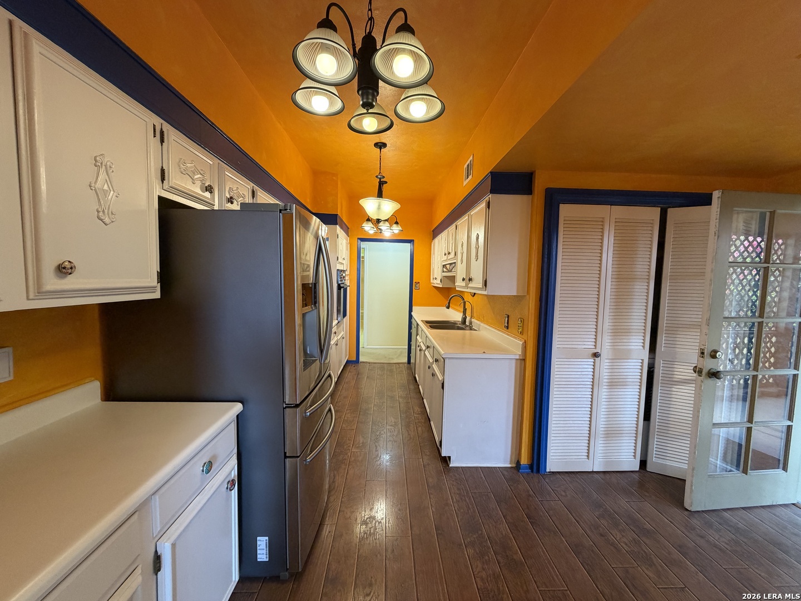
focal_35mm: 14
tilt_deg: -4.2
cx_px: 400
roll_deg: -1.0
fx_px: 324
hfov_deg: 102.1
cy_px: 300
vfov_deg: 85.7
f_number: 2.2
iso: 200
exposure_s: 1/60
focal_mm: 2.22
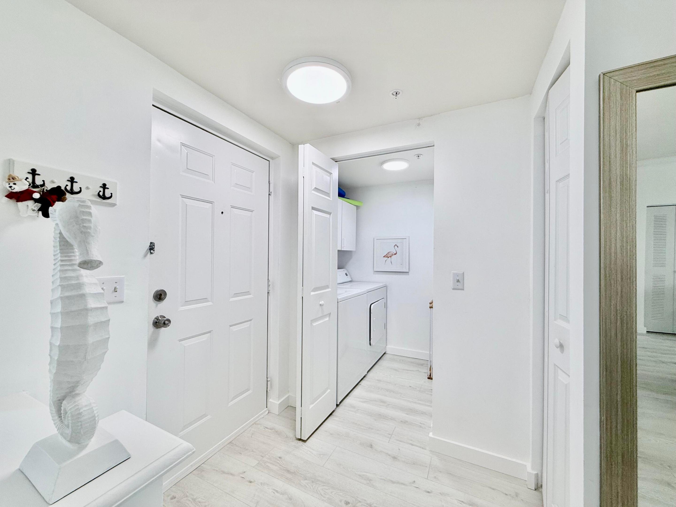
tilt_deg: +1.5
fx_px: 273
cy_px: 254
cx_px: 338
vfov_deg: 85.7
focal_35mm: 14
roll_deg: -0.6
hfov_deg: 102.1
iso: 64
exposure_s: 1/120
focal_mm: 2.22
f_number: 2.2
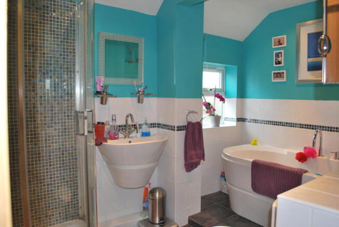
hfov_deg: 67.3
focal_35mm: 27
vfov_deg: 48.0
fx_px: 255
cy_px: 114
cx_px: 170
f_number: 4
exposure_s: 1/60
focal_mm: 18
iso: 400
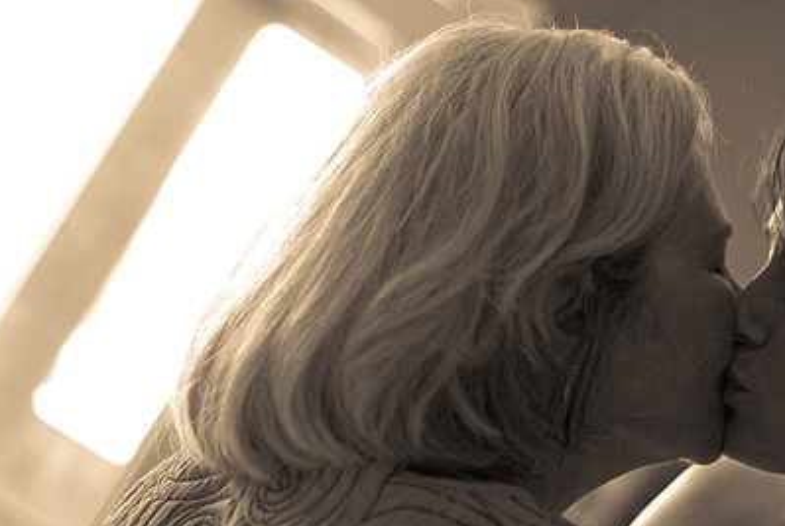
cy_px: 349
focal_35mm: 109
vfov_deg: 12.6
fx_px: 2379
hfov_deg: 18.7
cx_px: 555
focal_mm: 50
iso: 800
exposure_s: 1/200
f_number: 2
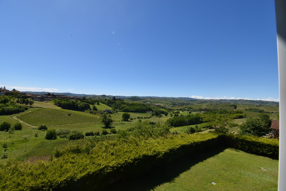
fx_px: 119
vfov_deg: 77.3
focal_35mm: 15
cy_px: 96
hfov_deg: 100.4
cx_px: 143
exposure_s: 1/400
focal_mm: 10
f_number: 10
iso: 200
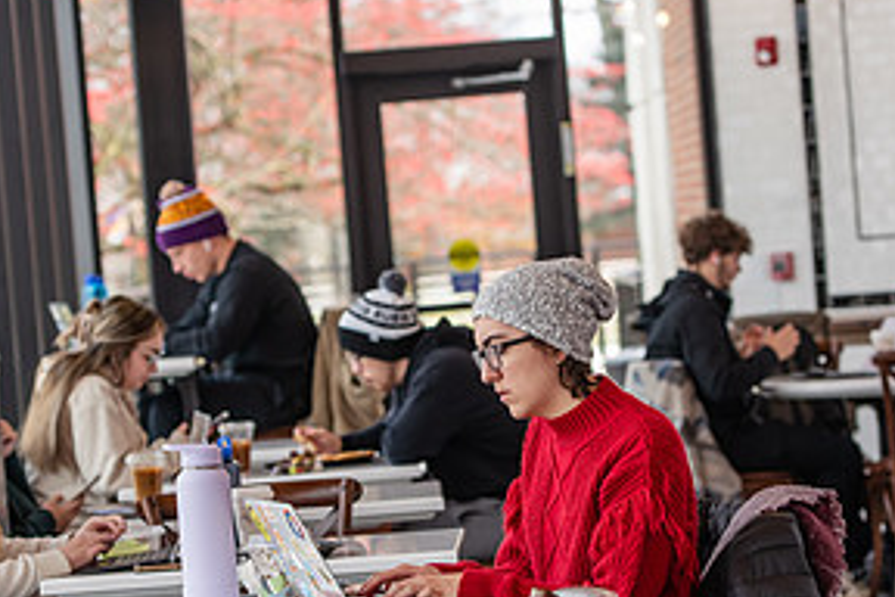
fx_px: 4251
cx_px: 373
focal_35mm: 171
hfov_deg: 12.0
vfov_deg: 8.0
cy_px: 356
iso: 400
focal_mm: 85
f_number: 3.5
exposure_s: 1/200
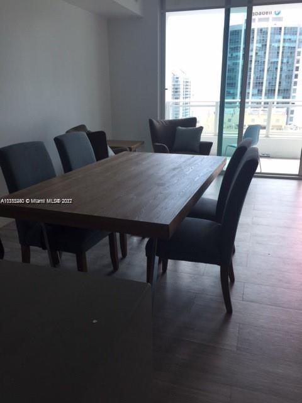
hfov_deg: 48.2
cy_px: 202
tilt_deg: -18.2
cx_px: 151
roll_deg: +1.7
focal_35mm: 29
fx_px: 337
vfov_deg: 61.7
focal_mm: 4.15
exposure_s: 1/144
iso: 32
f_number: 2.2
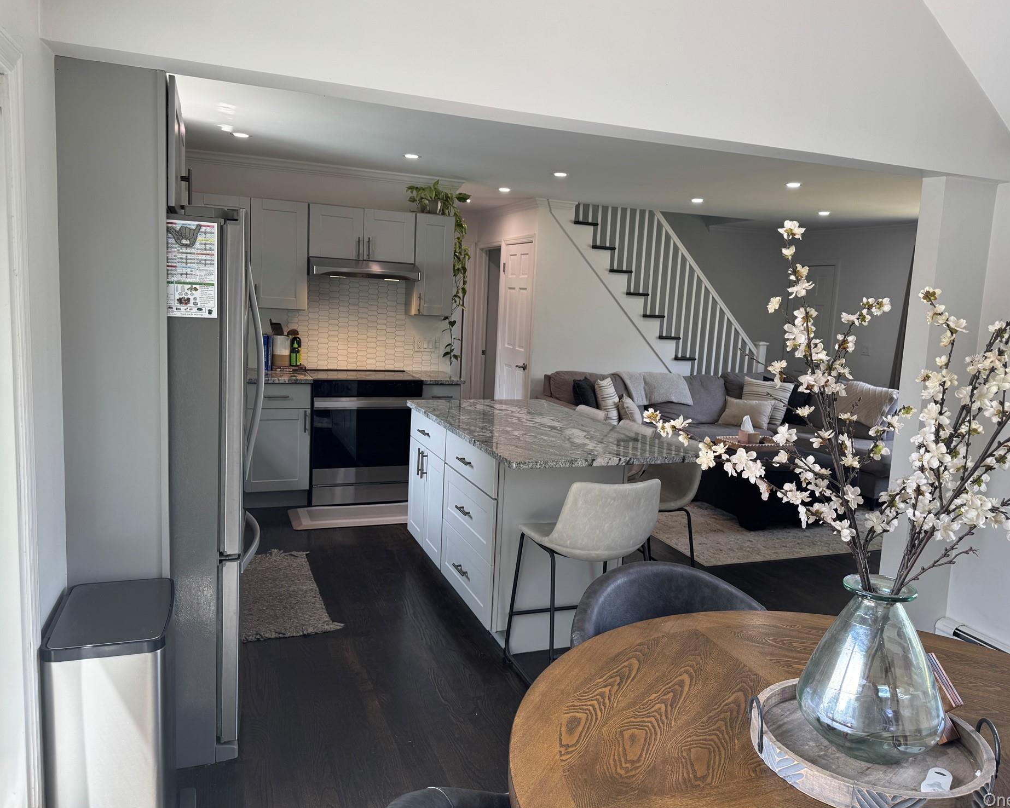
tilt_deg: -7.5
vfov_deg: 54.9
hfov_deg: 66.0
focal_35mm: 26
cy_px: 393
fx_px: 777
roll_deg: -3.1
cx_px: 534
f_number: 1.78
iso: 80
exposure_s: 1/121
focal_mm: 6.76
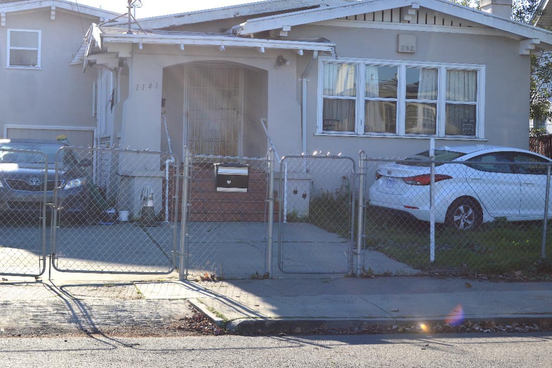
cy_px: 158
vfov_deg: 19.5
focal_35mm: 70
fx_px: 1068
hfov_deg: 29.0
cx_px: 300
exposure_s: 1/200
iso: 100
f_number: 7.1
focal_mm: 35
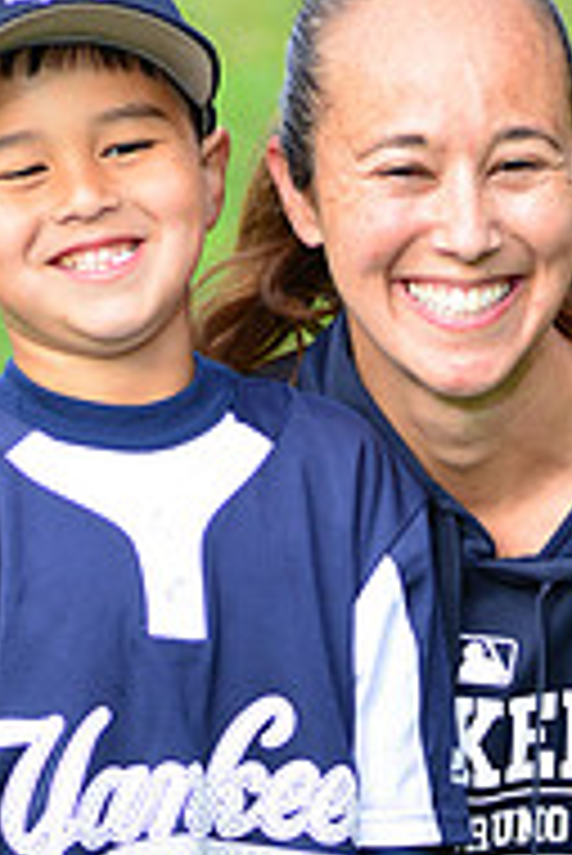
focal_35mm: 382
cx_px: 399
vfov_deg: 5.4
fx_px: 9087
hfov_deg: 3.6
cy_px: 972
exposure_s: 1/200
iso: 320
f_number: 5.6
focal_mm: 125
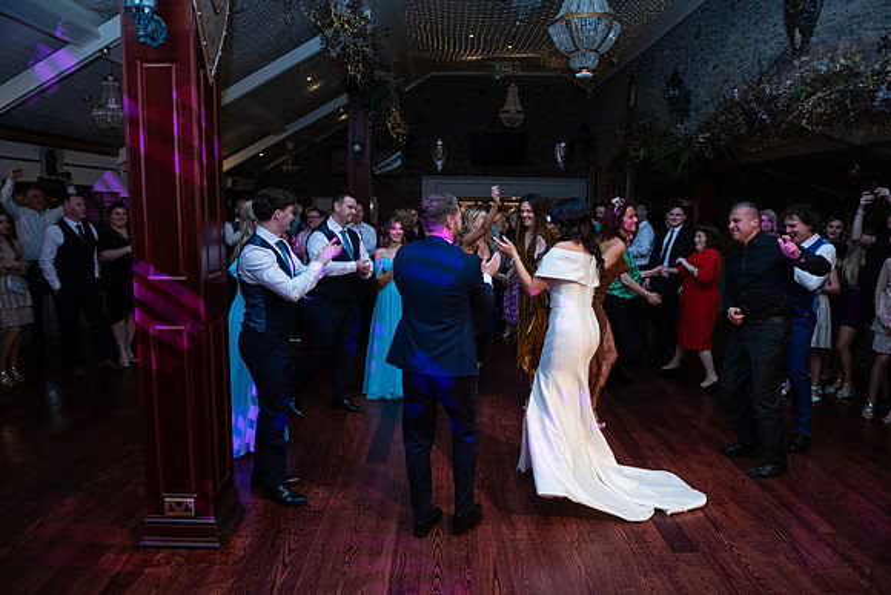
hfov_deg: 73.7
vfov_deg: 53.2
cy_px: 298
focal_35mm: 24
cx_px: 446
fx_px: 594
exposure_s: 1/160
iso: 640
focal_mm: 24
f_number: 3.5
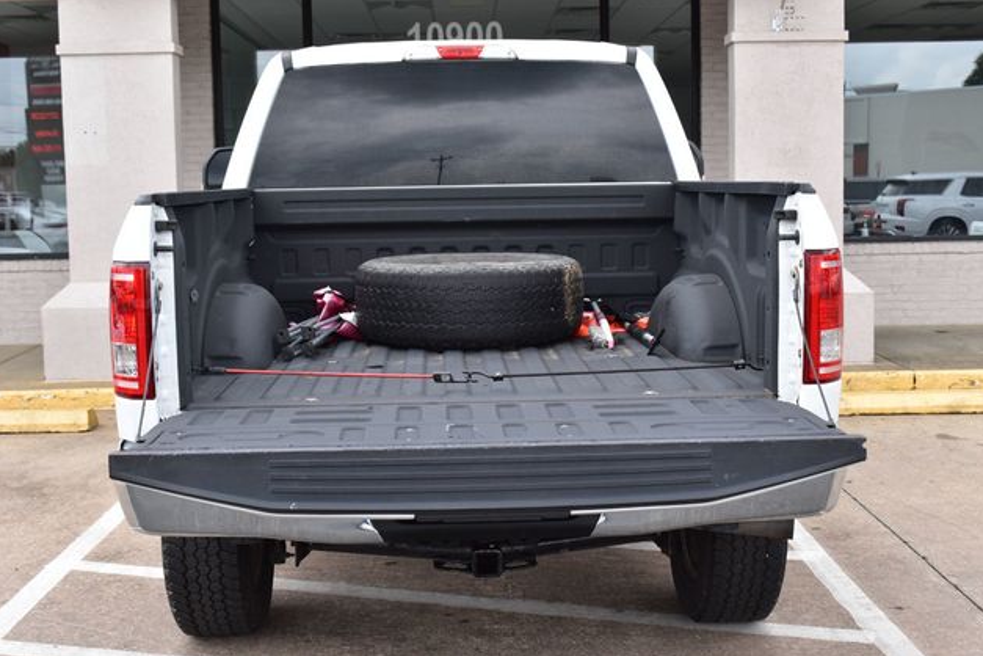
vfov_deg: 27.5
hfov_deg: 40.3
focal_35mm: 49
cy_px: 331
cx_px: 488
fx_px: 1338
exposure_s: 1/200
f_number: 10
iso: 400
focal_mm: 32
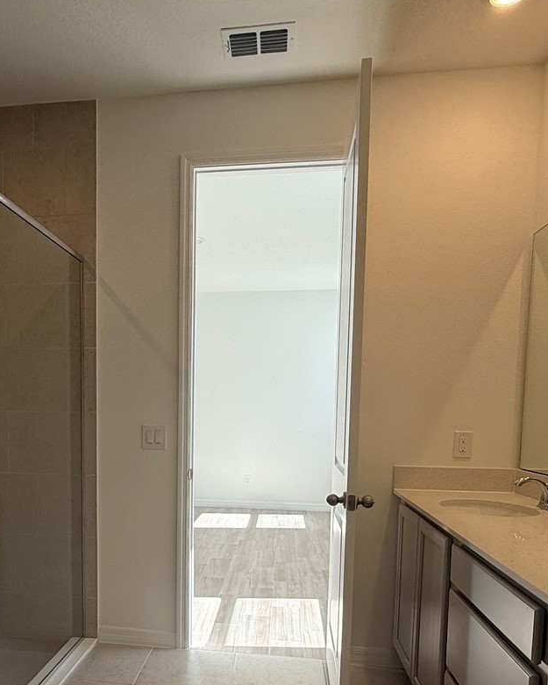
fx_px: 568
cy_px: 460
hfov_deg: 50.9
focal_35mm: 28
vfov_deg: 60.6
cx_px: 200
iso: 64
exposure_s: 1/169
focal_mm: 2.22
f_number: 2.2
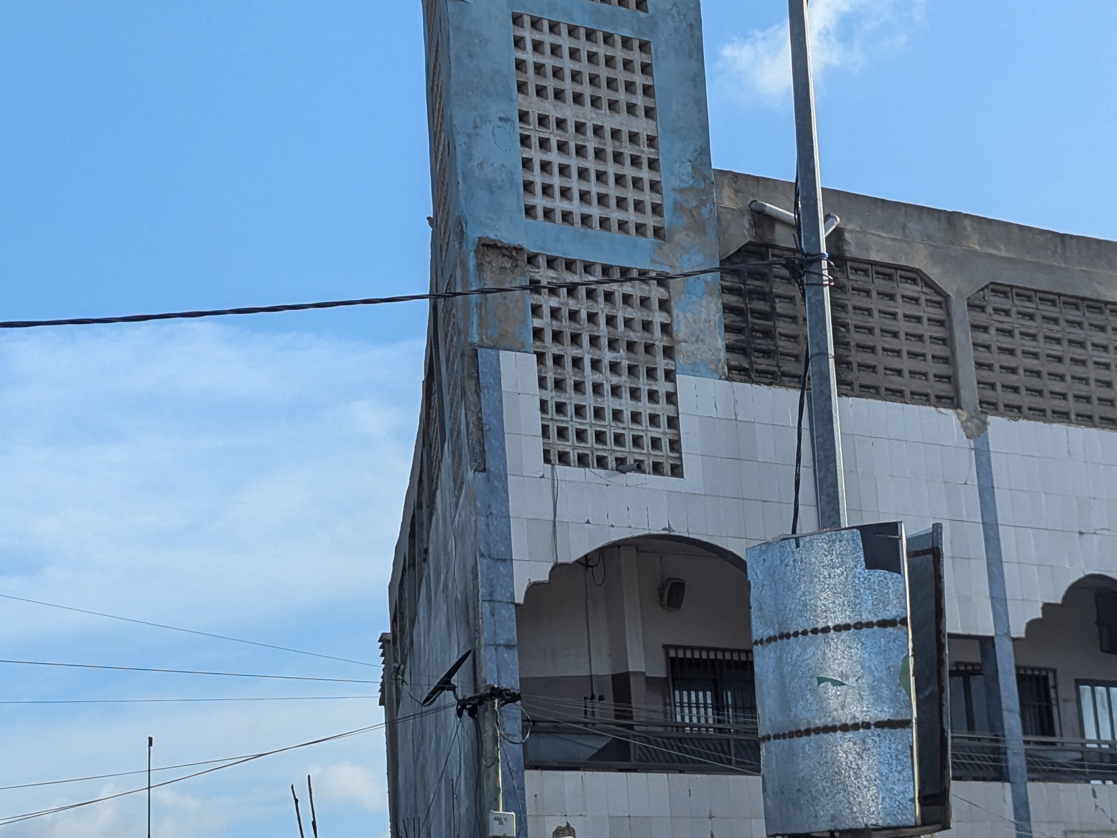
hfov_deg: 22.0
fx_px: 2872
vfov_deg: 16.6
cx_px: 557
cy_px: 372
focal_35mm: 89
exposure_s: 1/2618
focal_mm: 6.81
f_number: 1.85
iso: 48
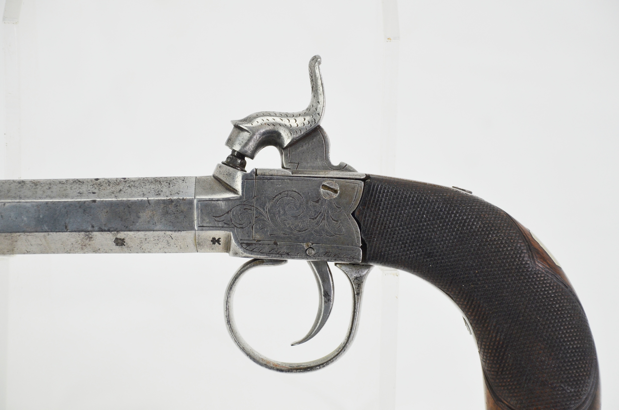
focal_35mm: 120
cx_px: 310
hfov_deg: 17.1
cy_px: 205
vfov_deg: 11.4
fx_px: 2059
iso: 500
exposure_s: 1/250
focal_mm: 80
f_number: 5.6
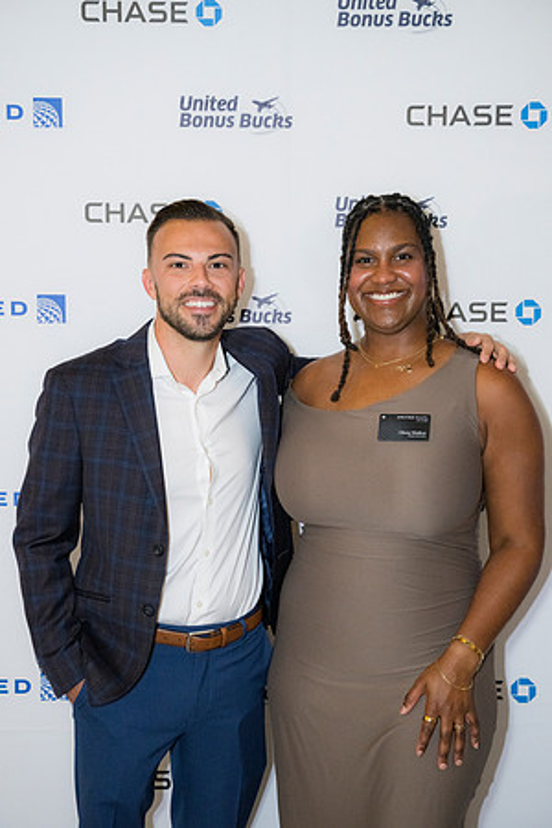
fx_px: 1311
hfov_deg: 23.8
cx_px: 276
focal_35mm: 57
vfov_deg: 35.1
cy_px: 414
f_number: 4
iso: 3200
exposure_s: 1/125
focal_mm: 57
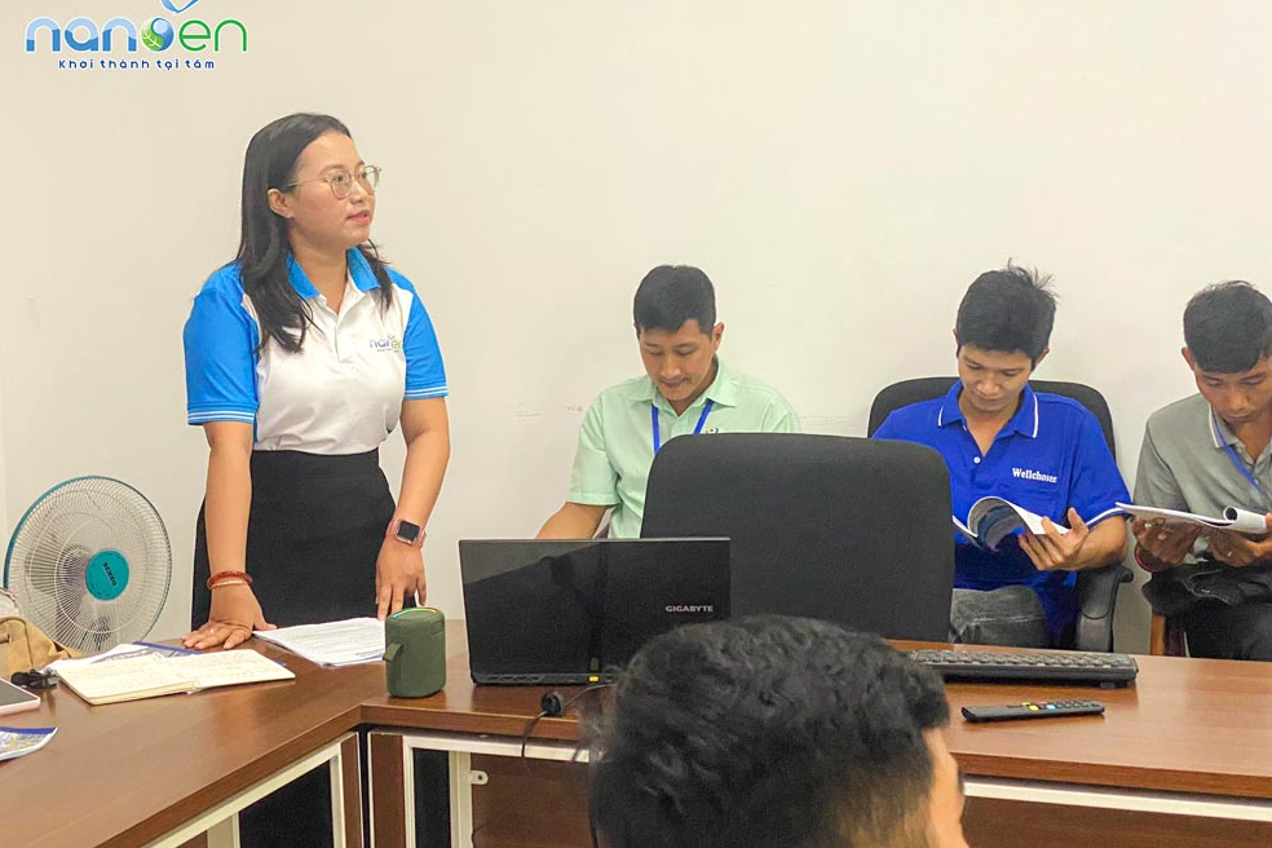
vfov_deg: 24.6
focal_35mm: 55
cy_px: 445
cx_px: 632
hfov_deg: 36.2
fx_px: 1943
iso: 160
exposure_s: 1/111
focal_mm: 6
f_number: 2
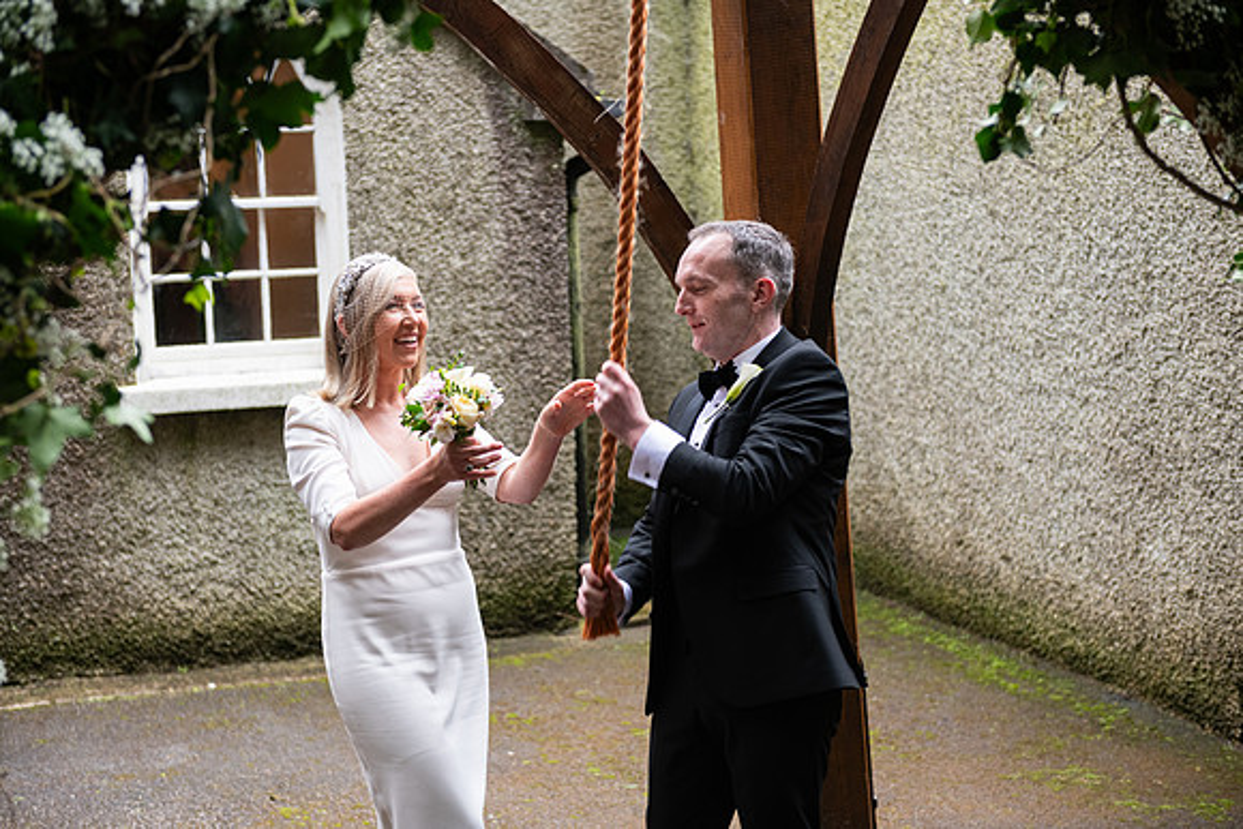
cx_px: 622
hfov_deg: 33.4
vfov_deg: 22.6
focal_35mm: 60
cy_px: 414
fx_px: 2072
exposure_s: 1/160
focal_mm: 60
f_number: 3.5
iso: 400
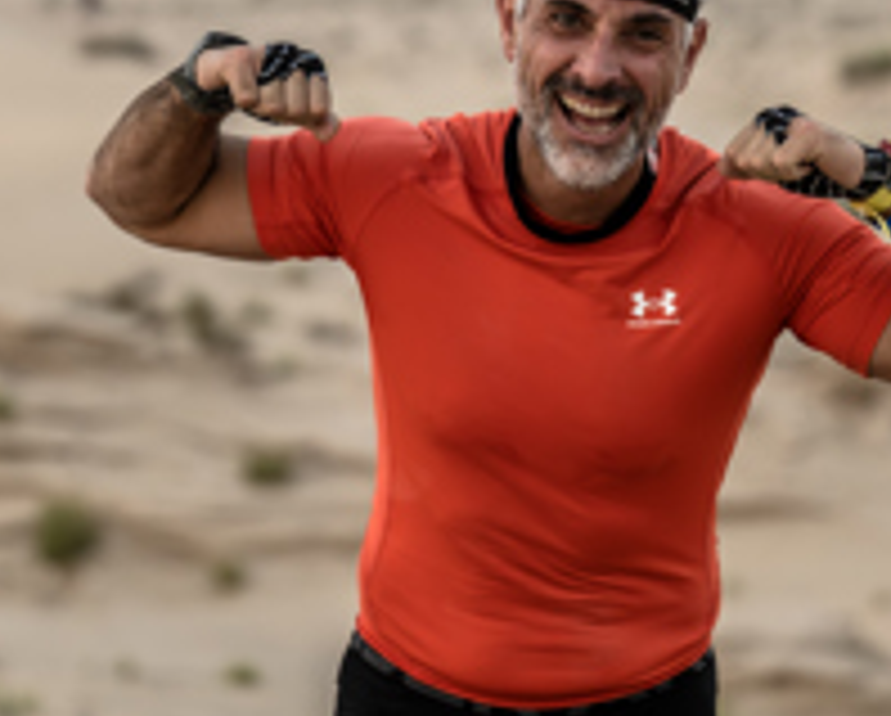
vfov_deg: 9.5
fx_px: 4305
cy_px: 176
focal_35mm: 163
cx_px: 526
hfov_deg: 11.8
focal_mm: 82
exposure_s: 1/1000
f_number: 2.8
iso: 1600
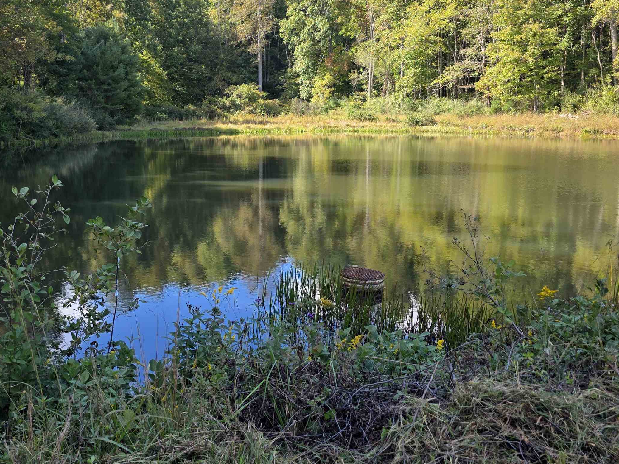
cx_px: 245
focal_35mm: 34
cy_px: 198
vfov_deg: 41.7
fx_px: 608
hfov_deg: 53.5
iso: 80
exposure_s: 1/1967
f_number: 1.7
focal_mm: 6.3
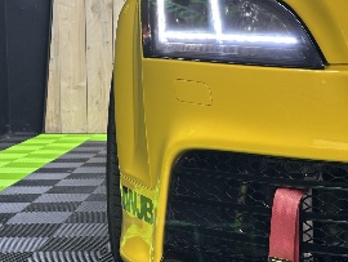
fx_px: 805
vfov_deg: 18.5
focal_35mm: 80
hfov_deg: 24.4
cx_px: 202
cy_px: 126
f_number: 1.6
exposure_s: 1/50
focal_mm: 5.96
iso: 64
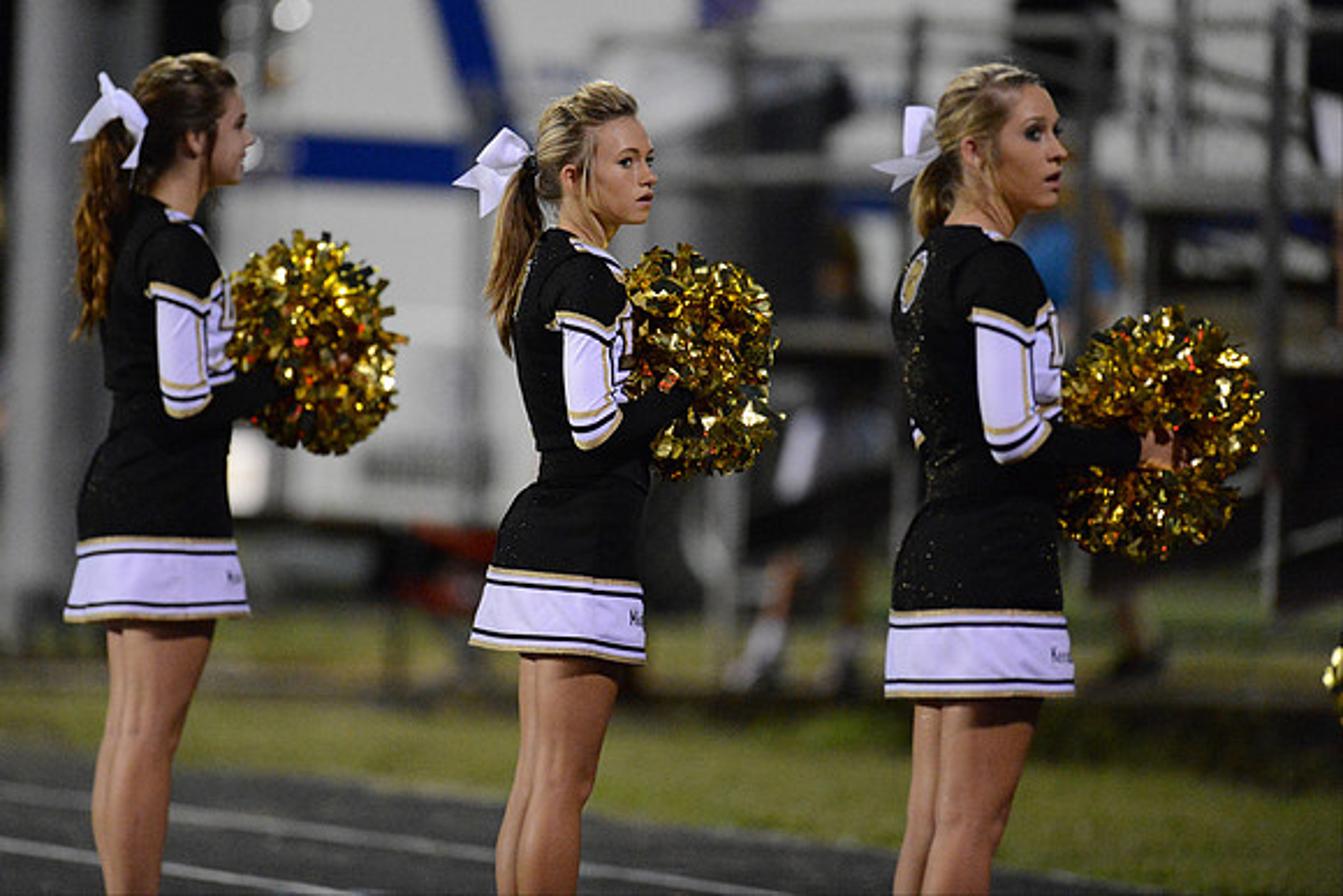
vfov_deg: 3.4
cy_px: 448
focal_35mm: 400
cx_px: 672
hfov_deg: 5.2
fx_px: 14925
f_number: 2.8
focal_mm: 400
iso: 12800
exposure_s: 1/320
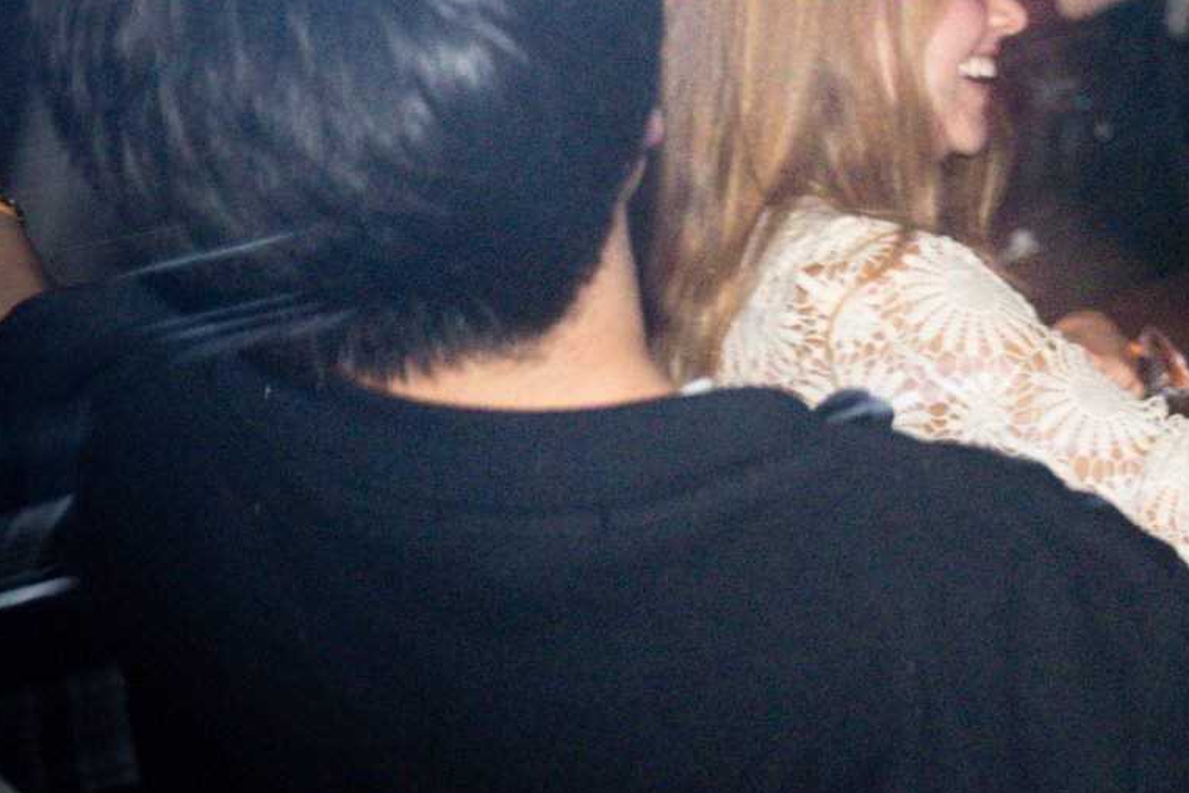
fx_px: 5516
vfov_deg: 8.2
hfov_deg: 11.6
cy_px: -19
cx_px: 1980
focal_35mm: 167
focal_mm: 47
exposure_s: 1/60
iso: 3200
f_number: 2.8
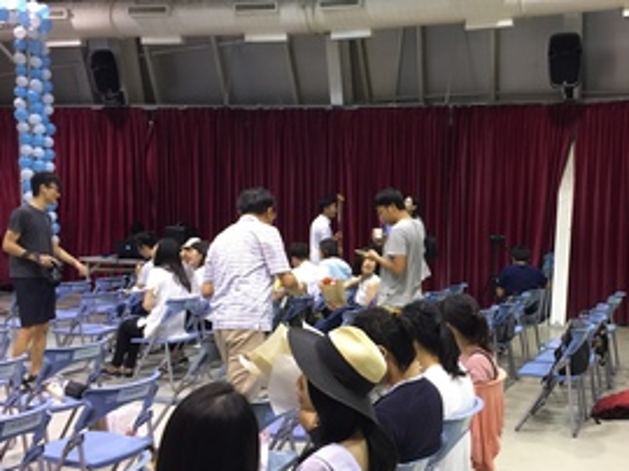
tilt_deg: -6.2
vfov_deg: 33.4
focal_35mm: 43
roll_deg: -2.1
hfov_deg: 43.2
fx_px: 781
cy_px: 291
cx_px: 426
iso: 64
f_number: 2.2
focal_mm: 4.15
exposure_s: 1/15
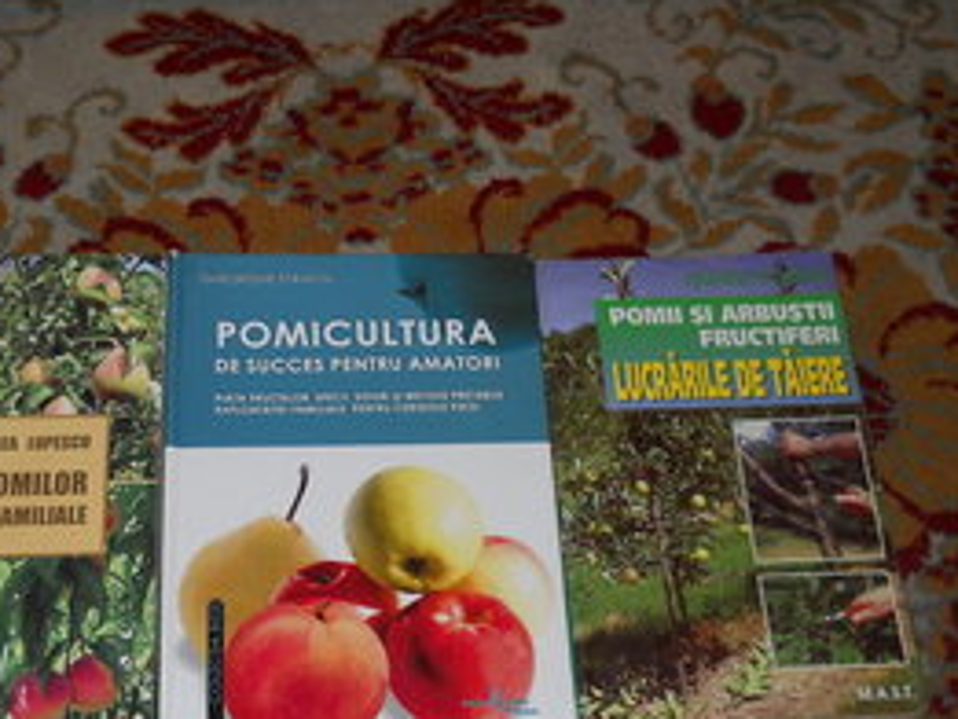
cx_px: 352
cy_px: 471
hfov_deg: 34.7
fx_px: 1523
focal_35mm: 55
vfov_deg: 26.4
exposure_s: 1/30
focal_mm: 6.72
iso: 80
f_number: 3.1
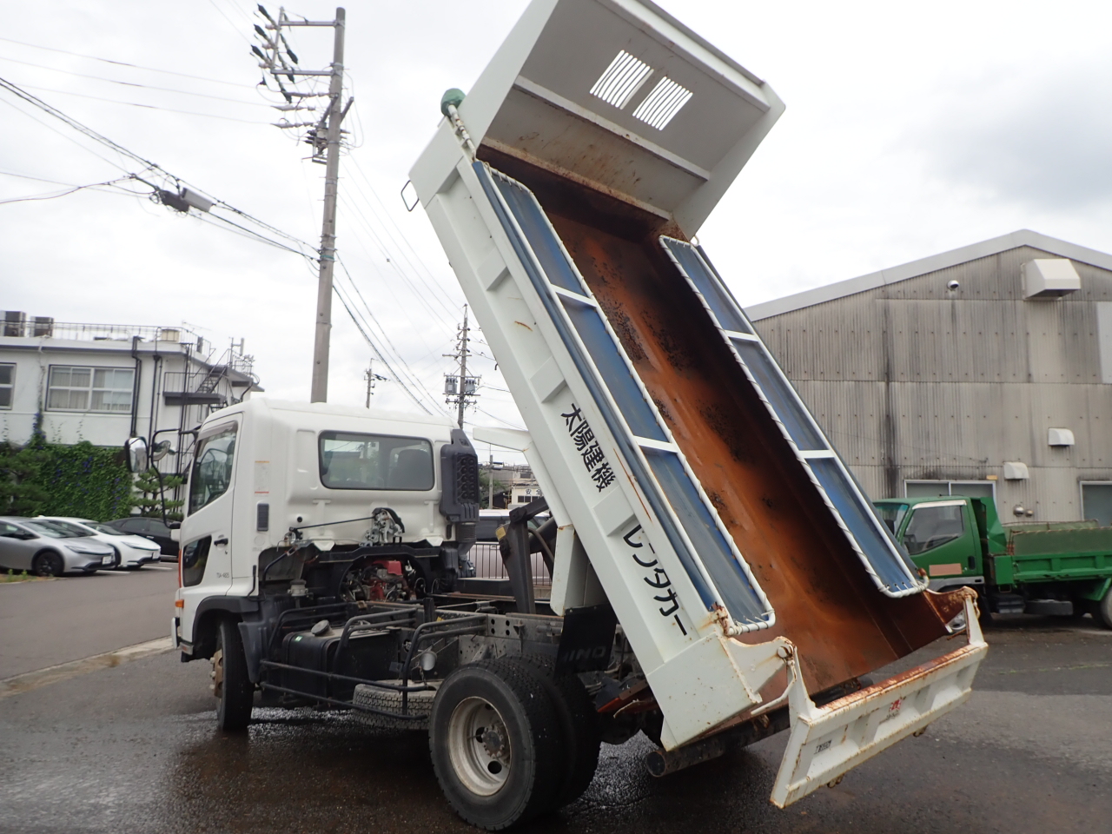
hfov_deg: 69.4
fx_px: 803
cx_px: 556
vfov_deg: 54.9
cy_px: 417
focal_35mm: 25
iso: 100
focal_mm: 4.5
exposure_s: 1/800
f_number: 2.8
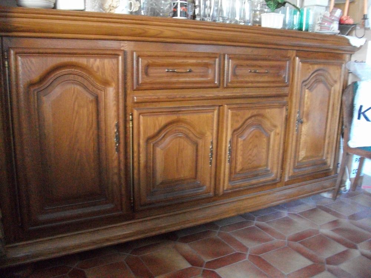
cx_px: 186
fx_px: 343
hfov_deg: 56.8
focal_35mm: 32
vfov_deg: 44.2
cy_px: 139
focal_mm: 5.7
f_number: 2.9
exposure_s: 1/8
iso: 800
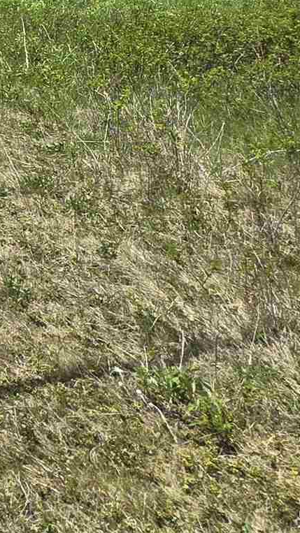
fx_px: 806
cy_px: -14
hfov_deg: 13.2
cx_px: -483
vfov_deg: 33.2
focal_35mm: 57
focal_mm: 2.2
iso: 50
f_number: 2.2
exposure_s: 1/2116
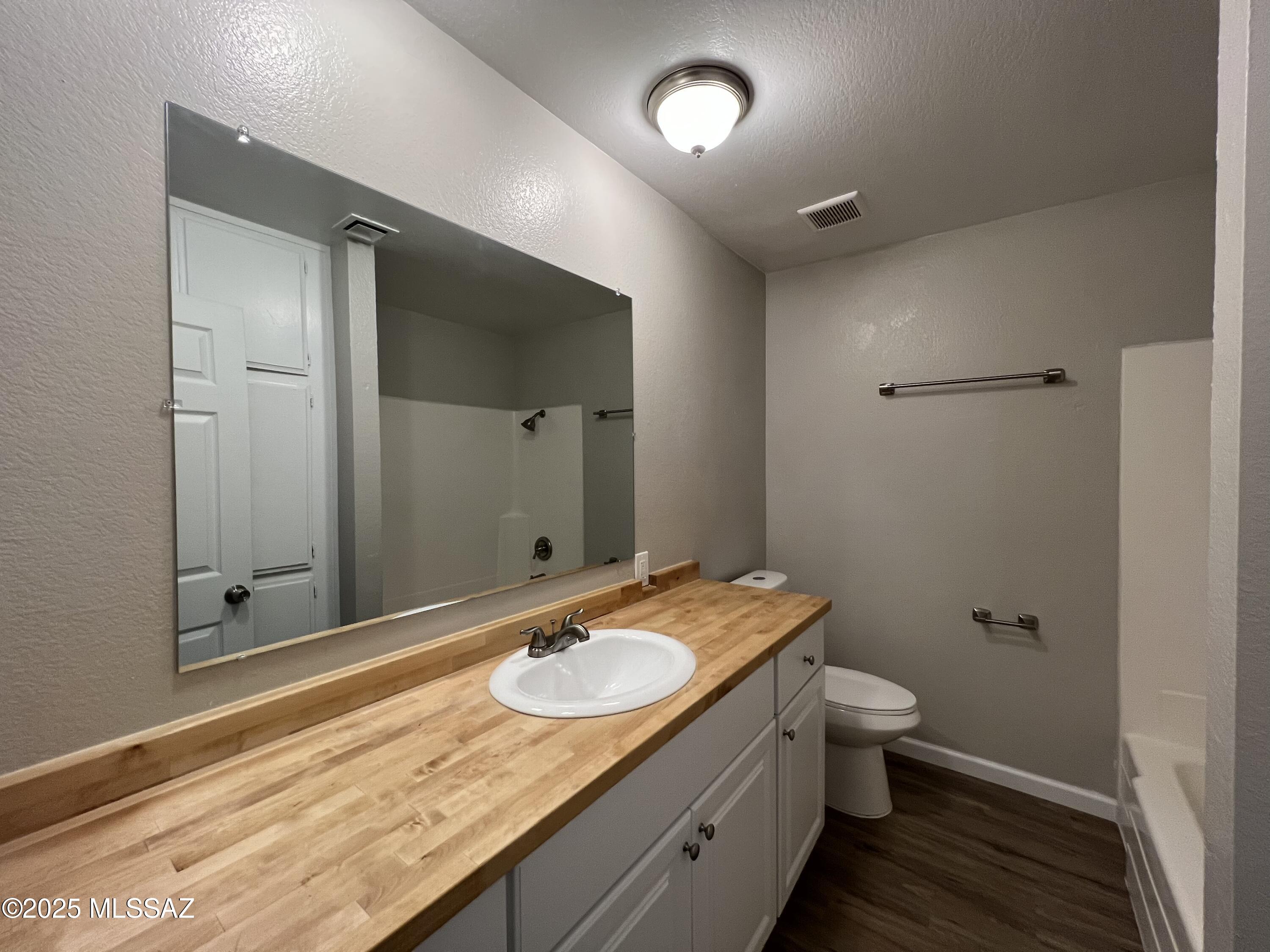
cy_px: 476
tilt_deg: -1.6
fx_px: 477
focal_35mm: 13
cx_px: 635
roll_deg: +0.6
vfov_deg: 89.9
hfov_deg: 106.2
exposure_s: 1/120
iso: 200
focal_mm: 1.57
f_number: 1.8
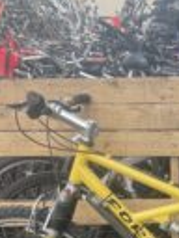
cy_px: 257
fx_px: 503
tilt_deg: -24.9
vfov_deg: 25.0
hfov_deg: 19.5
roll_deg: -0.1
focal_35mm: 73
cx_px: 186
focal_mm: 4.2
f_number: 1.6
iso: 32
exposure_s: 1/367
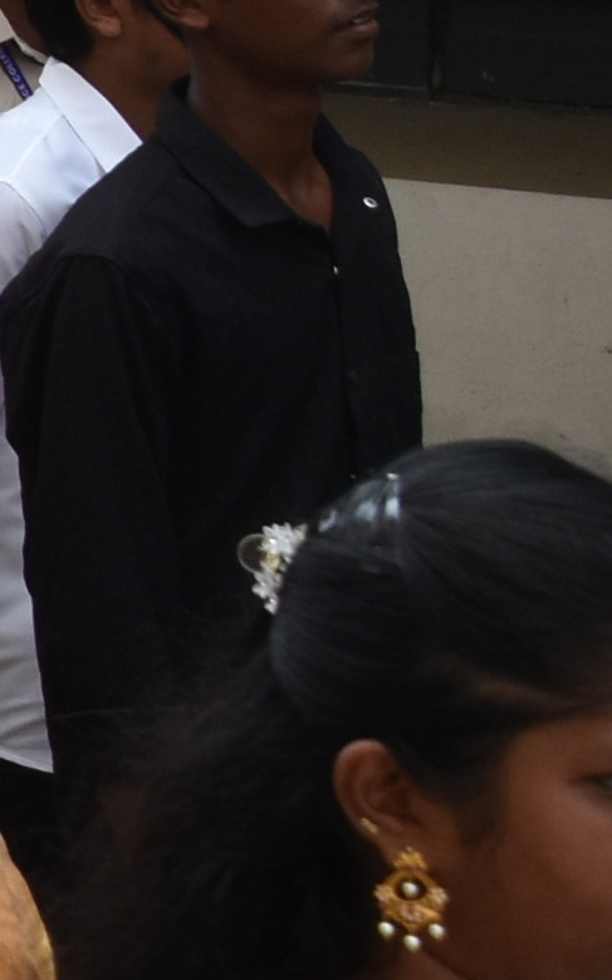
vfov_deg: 10.7
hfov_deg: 5.5
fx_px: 5181
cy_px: -34
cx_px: -2129
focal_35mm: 194
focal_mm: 22
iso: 250
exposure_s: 1/500
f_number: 8
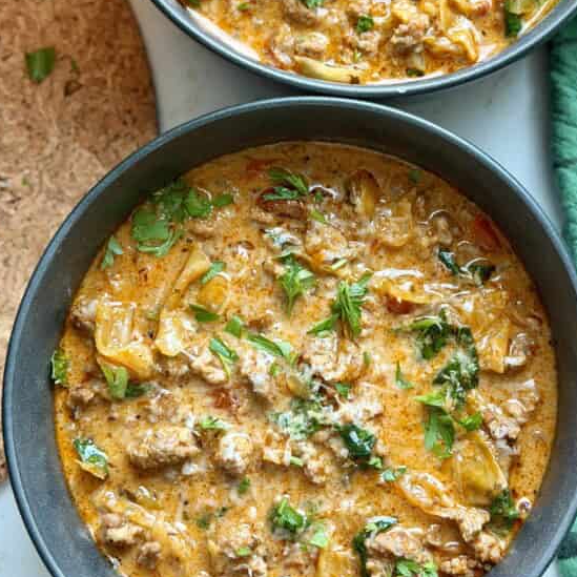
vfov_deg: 22.9
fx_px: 1414
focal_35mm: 75
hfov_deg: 23.0
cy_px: 159
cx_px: 370
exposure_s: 1/121
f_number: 1.8
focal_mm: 6.8
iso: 80
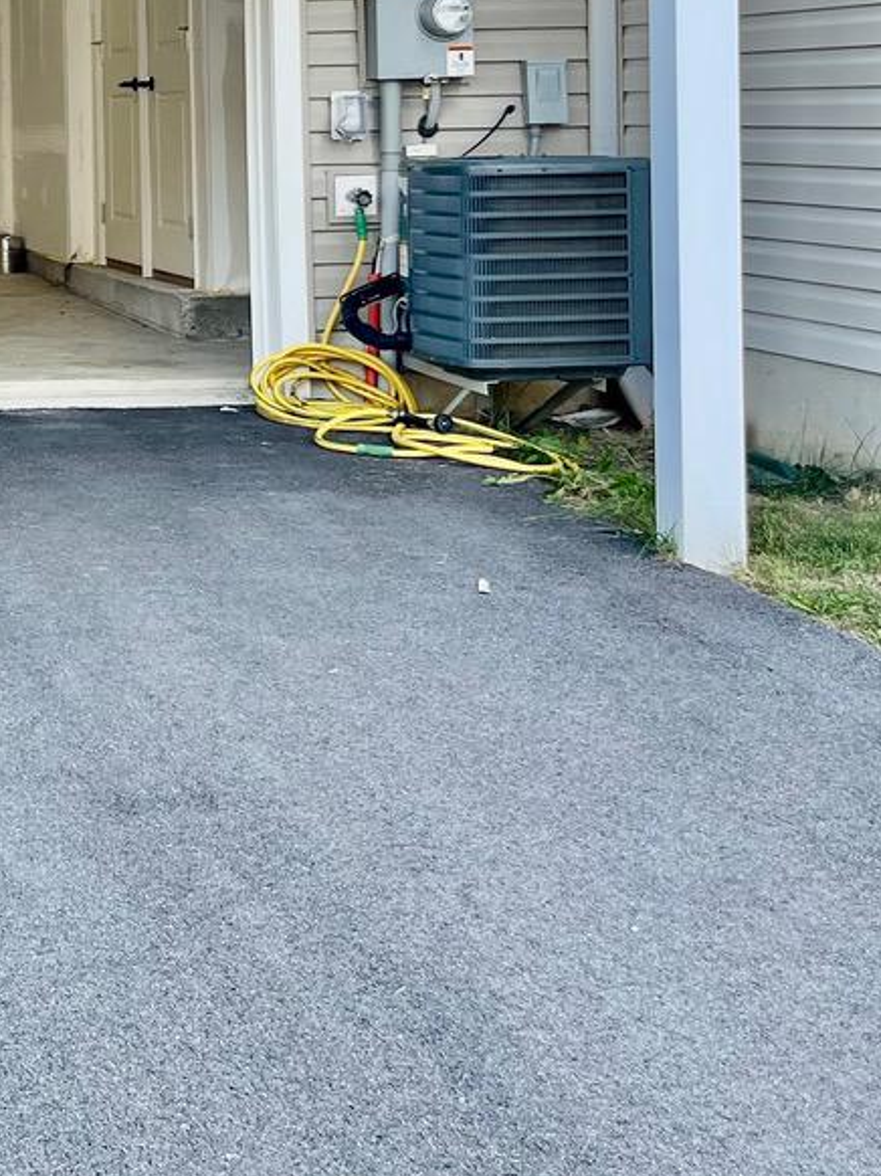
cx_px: -249
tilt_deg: -0.1
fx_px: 2241
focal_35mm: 66
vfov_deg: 28.5
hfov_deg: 20.4
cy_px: 172
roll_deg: +1.2
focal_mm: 5.1
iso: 32
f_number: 1.6
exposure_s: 1/242
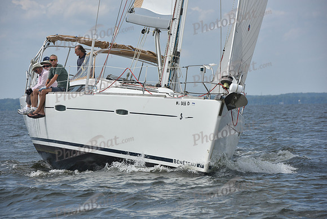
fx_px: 1772
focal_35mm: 195
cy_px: 110
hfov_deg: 10.5
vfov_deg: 7.0
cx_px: 164
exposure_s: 1/1600
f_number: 9
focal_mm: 195
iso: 320
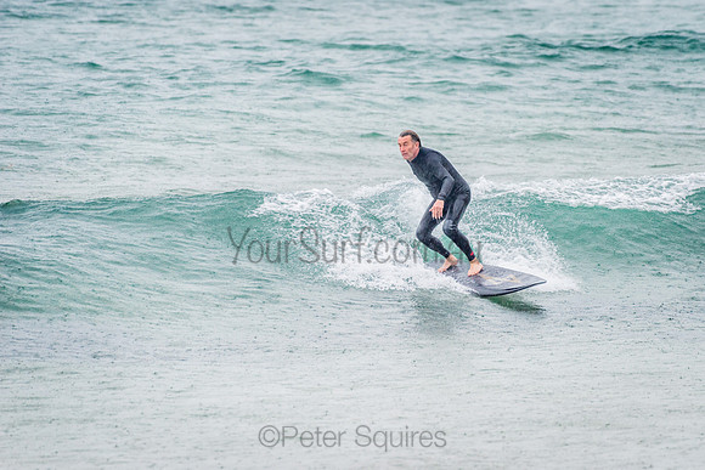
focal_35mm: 606
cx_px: 424
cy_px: 187
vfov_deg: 2.3
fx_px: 11863
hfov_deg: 3.4
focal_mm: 500
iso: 360
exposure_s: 1/320
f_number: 5.6
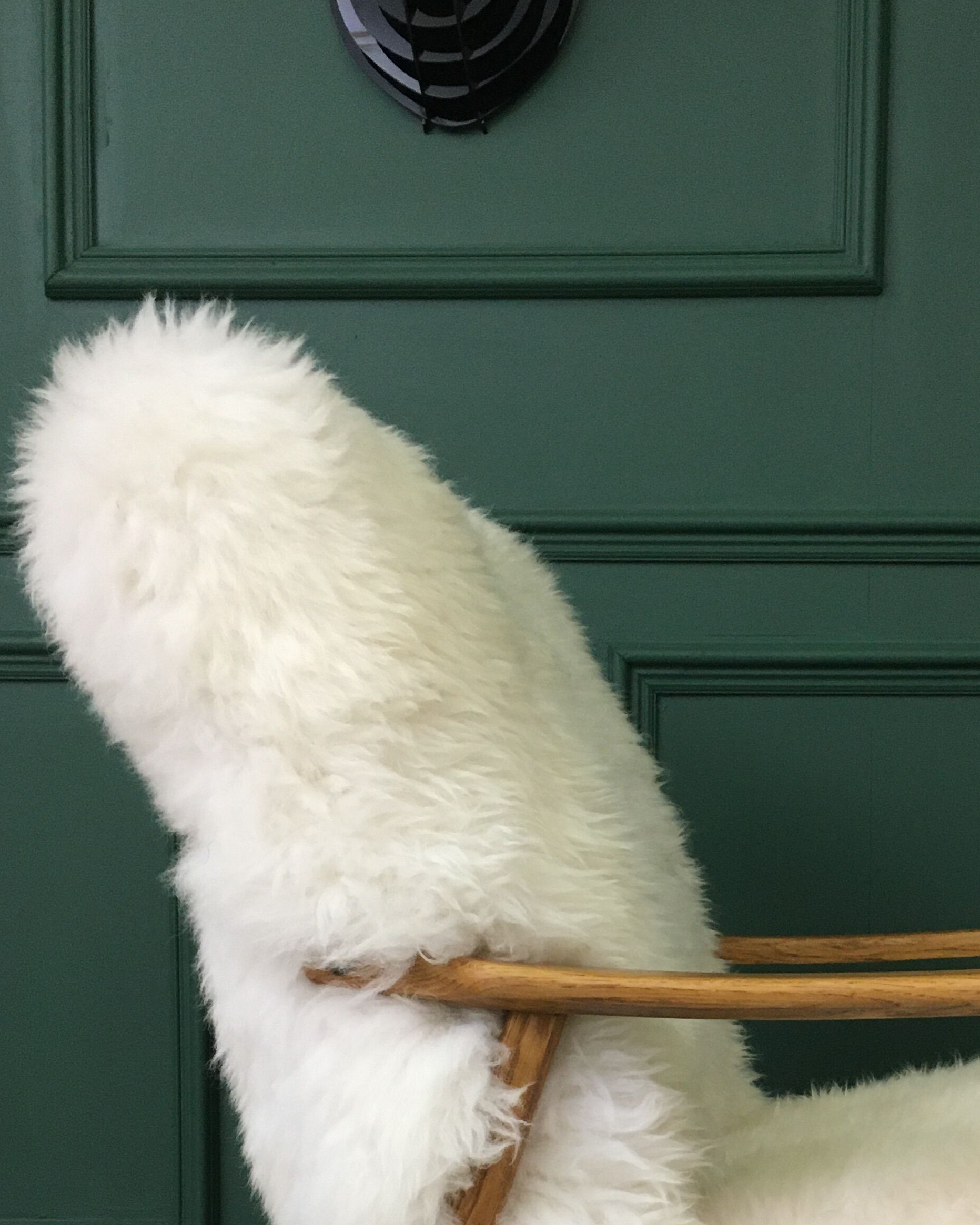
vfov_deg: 36.6
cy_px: 1003
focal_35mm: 49
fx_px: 1777
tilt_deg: -2.3
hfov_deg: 30.3
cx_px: 742
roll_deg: -1.3
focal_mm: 4.15
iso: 160
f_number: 2.2
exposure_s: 1/33
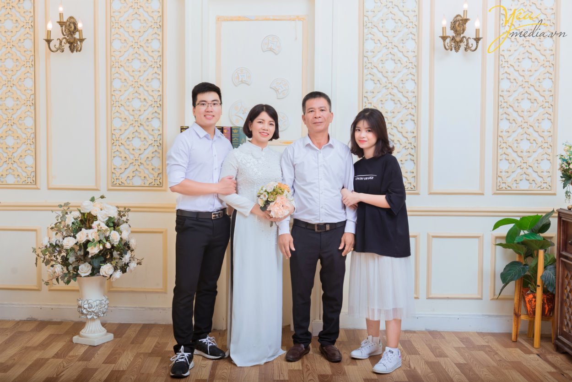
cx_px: 286
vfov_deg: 31.9
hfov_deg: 46.4
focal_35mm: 42
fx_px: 667
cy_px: 191
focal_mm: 42
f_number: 6.7
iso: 320
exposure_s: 1/250
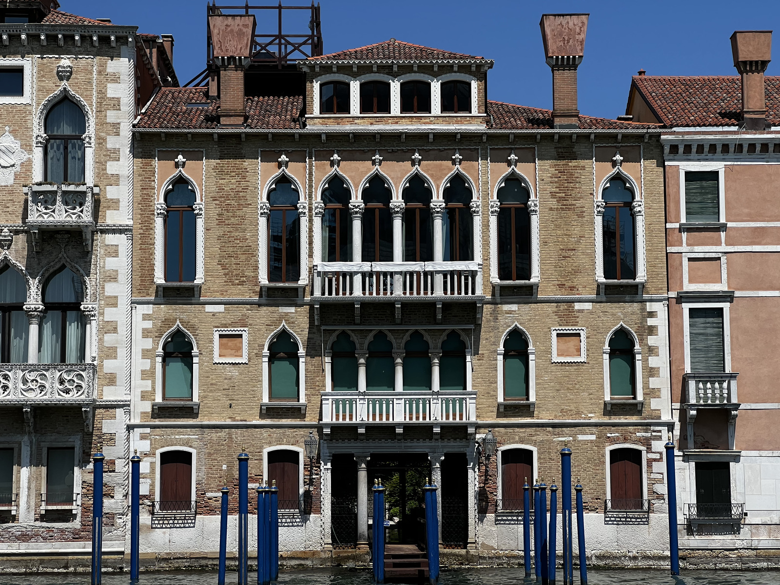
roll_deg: -0.8
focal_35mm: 77
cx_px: 390
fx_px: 1735
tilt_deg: +6.5
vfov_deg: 19.1
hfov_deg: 25.3
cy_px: 292
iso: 32
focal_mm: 9
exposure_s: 1/1206
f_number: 2.8
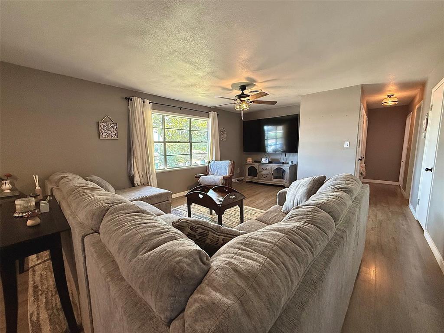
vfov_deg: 85.7
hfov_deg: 102.1
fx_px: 180
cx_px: 222
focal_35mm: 14
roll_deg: +0.4
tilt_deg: -6.6
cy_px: 166
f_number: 2.2
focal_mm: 2.22
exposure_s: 1/120
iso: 320
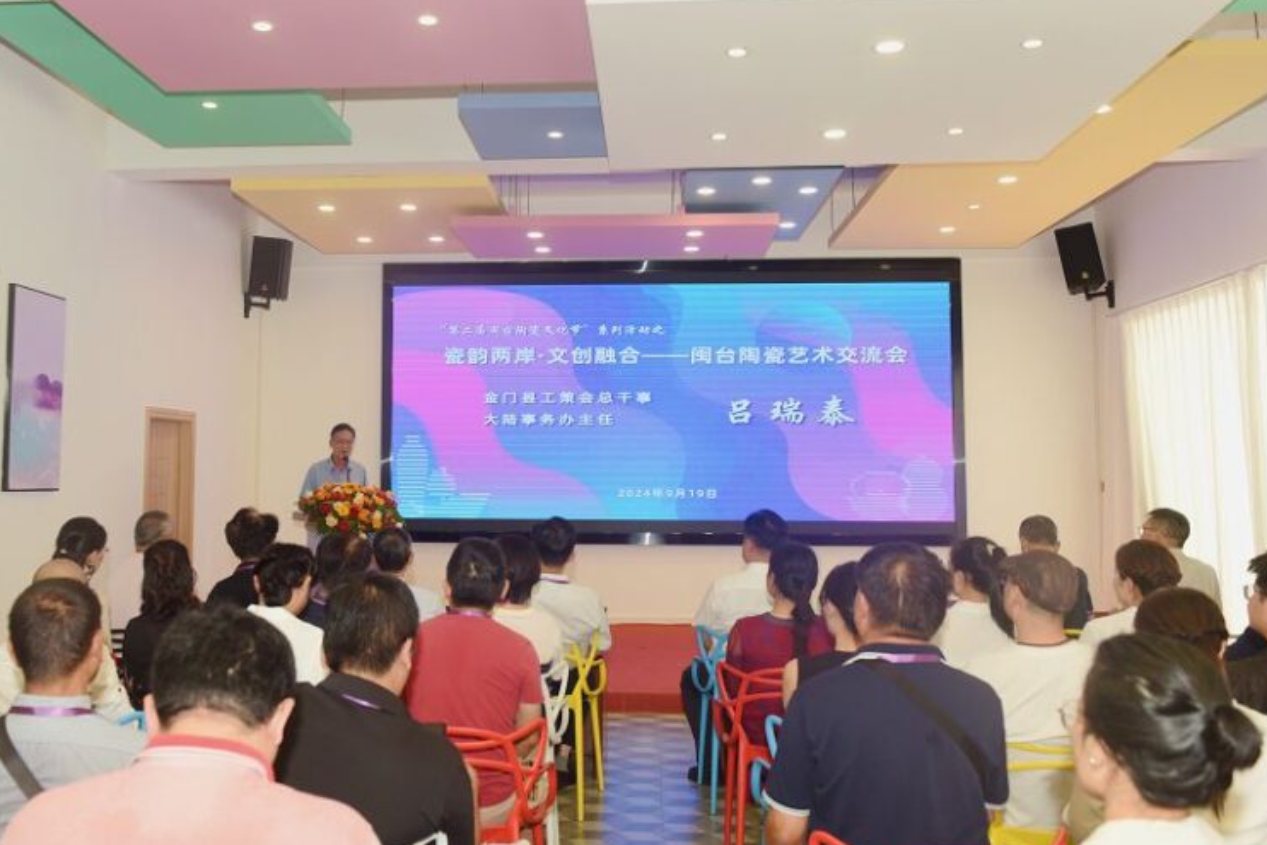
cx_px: 651
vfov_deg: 43.6
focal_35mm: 30
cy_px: 428
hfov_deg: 61.9
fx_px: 1056
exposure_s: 1/200
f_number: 4
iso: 640
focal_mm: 29
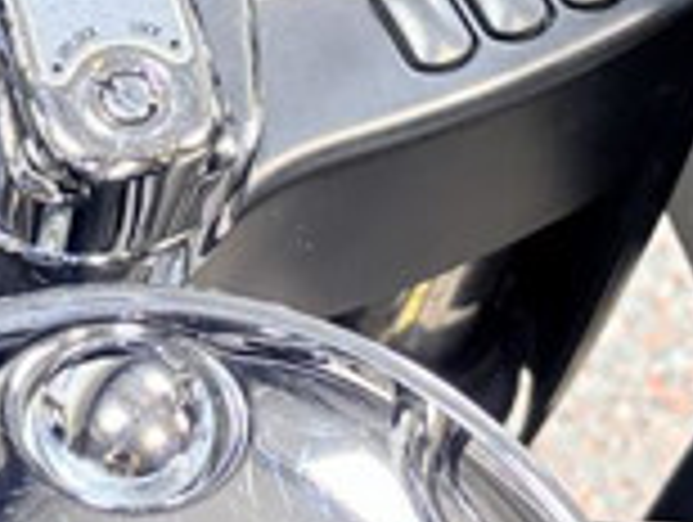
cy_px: -207
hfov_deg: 10.7
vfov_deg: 8.1
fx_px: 3609
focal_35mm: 180
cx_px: -196
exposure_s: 1/120
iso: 100
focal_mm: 5.96
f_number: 1.6
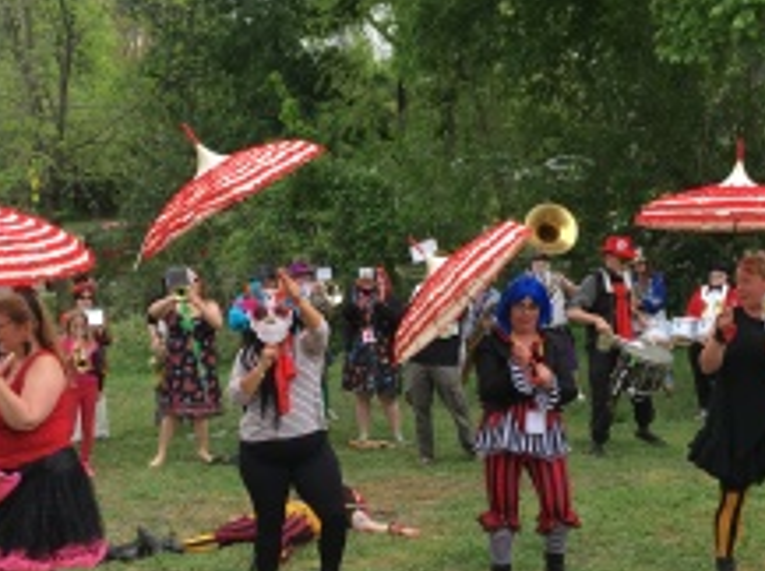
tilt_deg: -9.1
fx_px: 1081
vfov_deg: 29.2
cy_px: 416
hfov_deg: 39.0
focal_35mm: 49
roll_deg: +0.5
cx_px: 388
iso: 25
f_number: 2.2
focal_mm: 4.15
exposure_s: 1/289
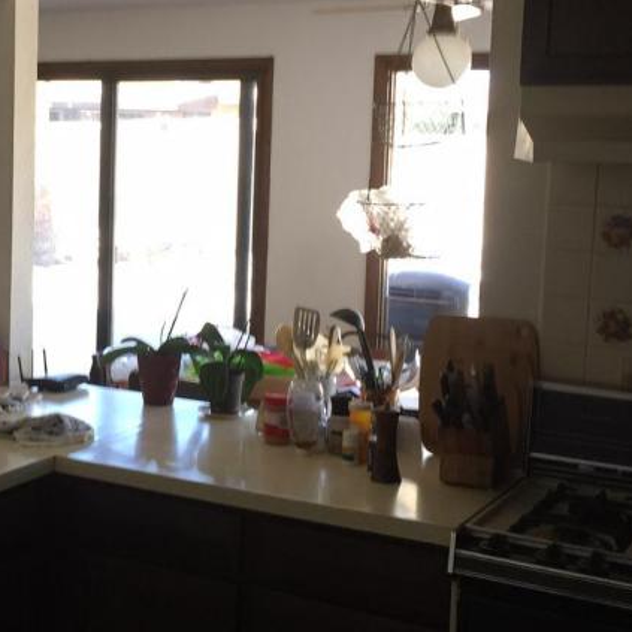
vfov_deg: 27.7
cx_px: 31
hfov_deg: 26.5
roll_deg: -2.1
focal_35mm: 62
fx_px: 1281
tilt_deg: -6.3
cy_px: 261
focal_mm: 4.15
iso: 32
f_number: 2.2
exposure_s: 1/30
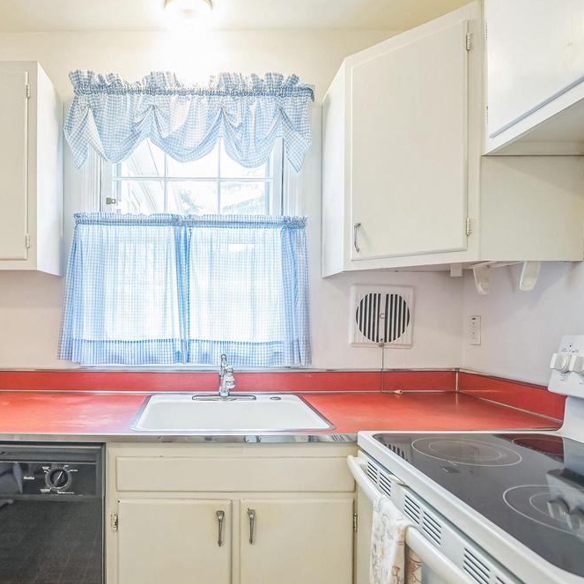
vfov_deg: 72.1
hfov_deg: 70.0
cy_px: 291
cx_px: 192
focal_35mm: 21
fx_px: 401
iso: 640
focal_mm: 16
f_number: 4
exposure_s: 1/60
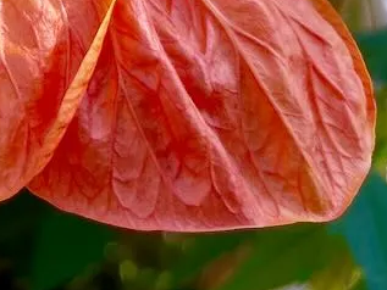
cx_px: -166
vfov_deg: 16.1
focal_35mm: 84
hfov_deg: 20.5
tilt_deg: -12.1
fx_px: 939
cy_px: -145
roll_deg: -3.1
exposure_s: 1/121
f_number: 1.6
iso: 32
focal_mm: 4.2
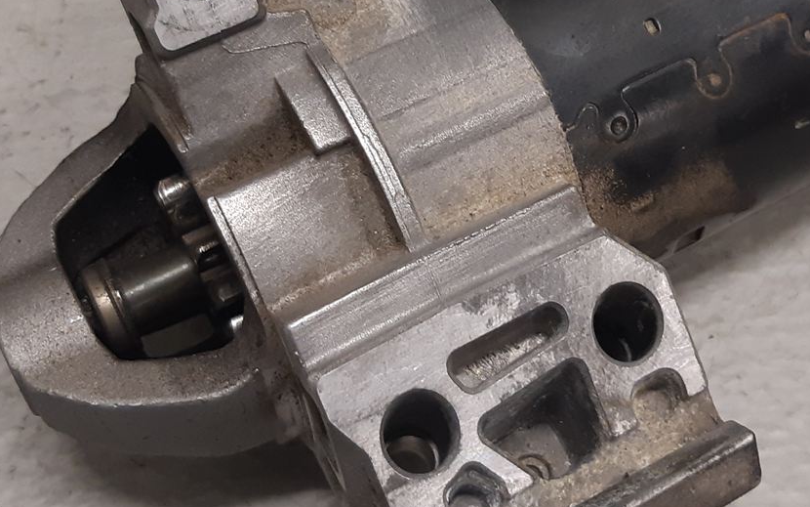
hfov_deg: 30.0
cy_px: 114
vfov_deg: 19.0
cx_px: 525
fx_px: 1501
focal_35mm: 68
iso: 125
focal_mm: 3.93
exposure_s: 1/50
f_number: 1.7
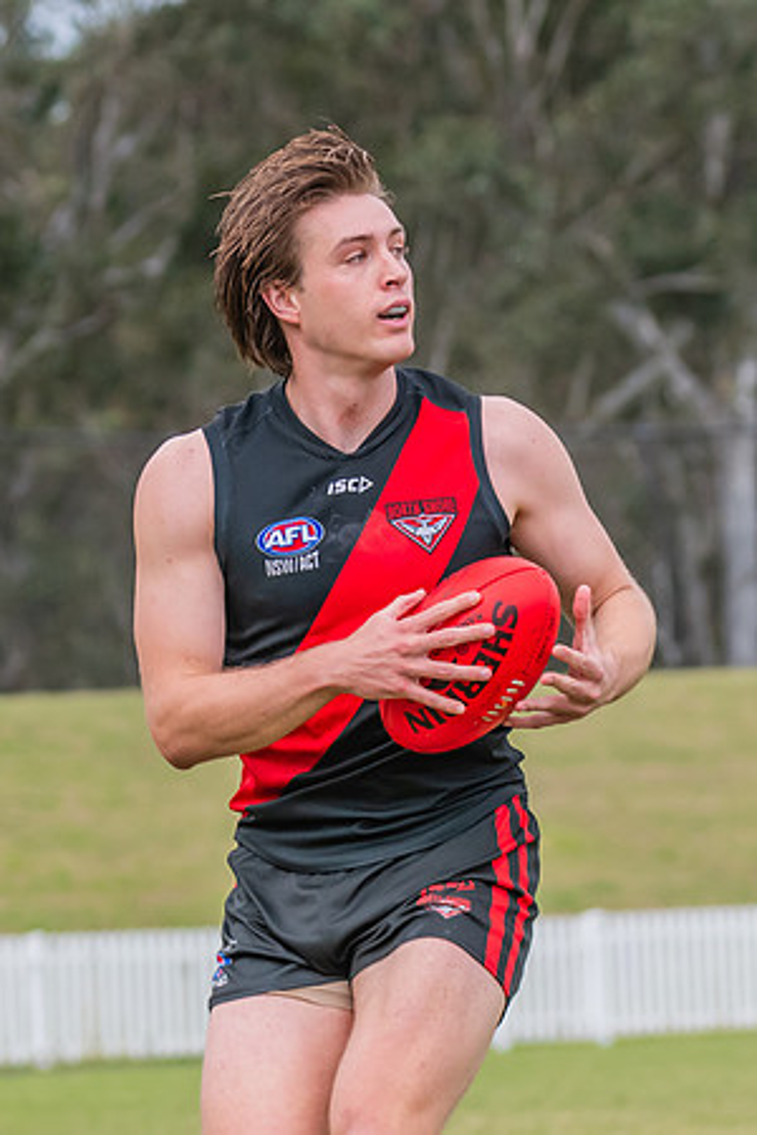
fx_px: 12739
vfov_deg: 5.1
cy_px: 584
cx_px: 558
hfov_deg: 3.4
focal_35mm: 404
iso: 800
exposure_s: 1/1250
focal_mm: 170
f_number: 7.1
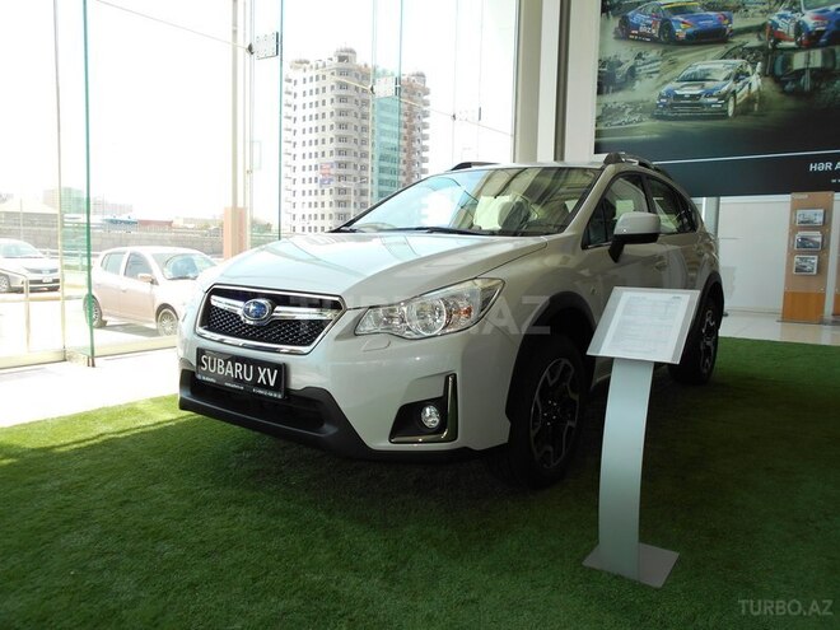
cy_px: 315
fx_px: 631
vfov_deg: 53.1
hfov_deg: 67.3
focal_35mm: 26
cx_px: 420
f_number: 3.2
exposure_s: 1/200
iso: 80
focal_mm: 4.6
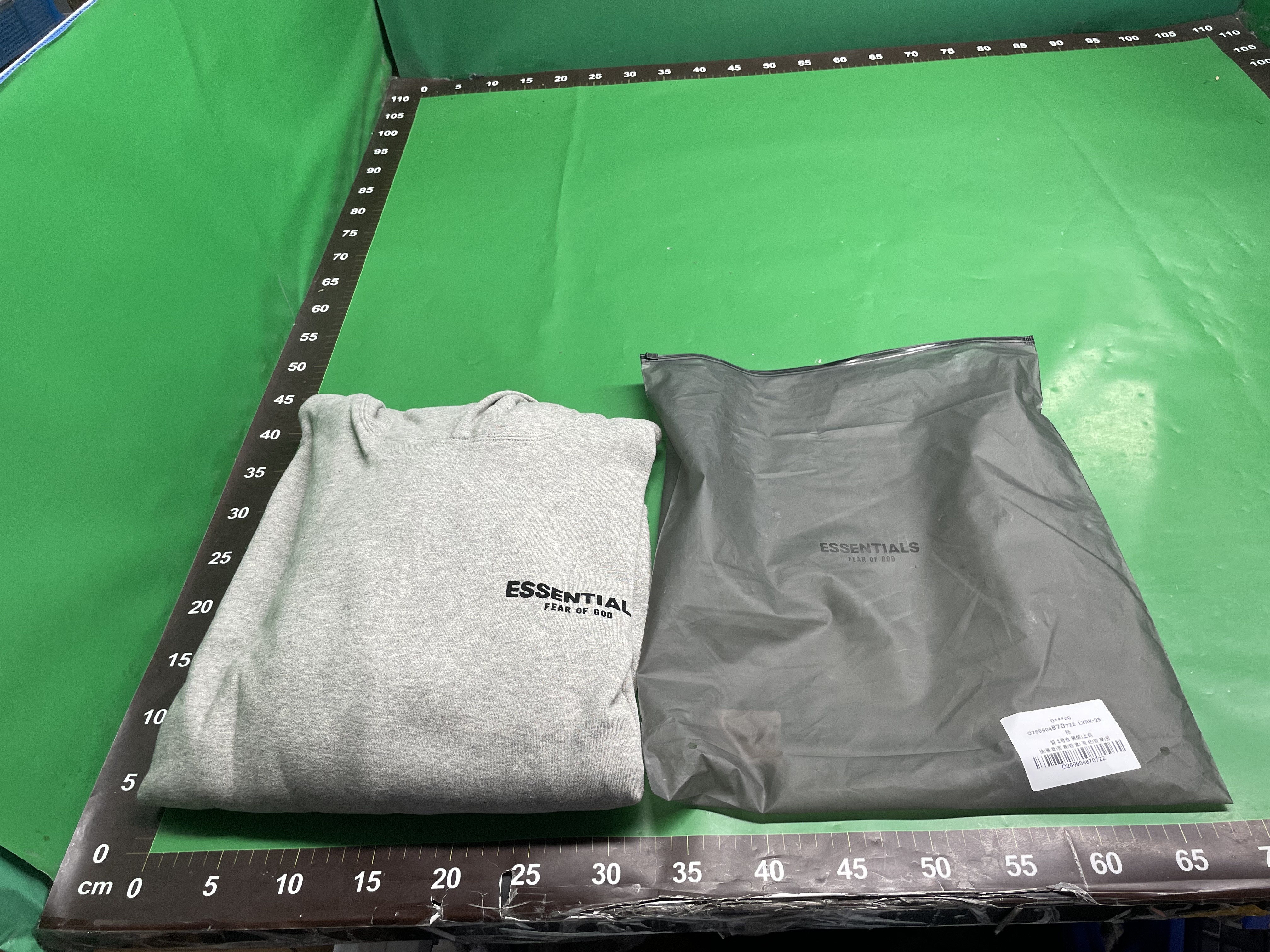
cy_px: 476
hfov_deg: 67.3
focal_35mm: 26
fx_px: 954
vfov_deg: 53.1
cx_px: 635
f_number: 1.6
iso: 100
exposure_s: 1/100
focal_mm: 4.2
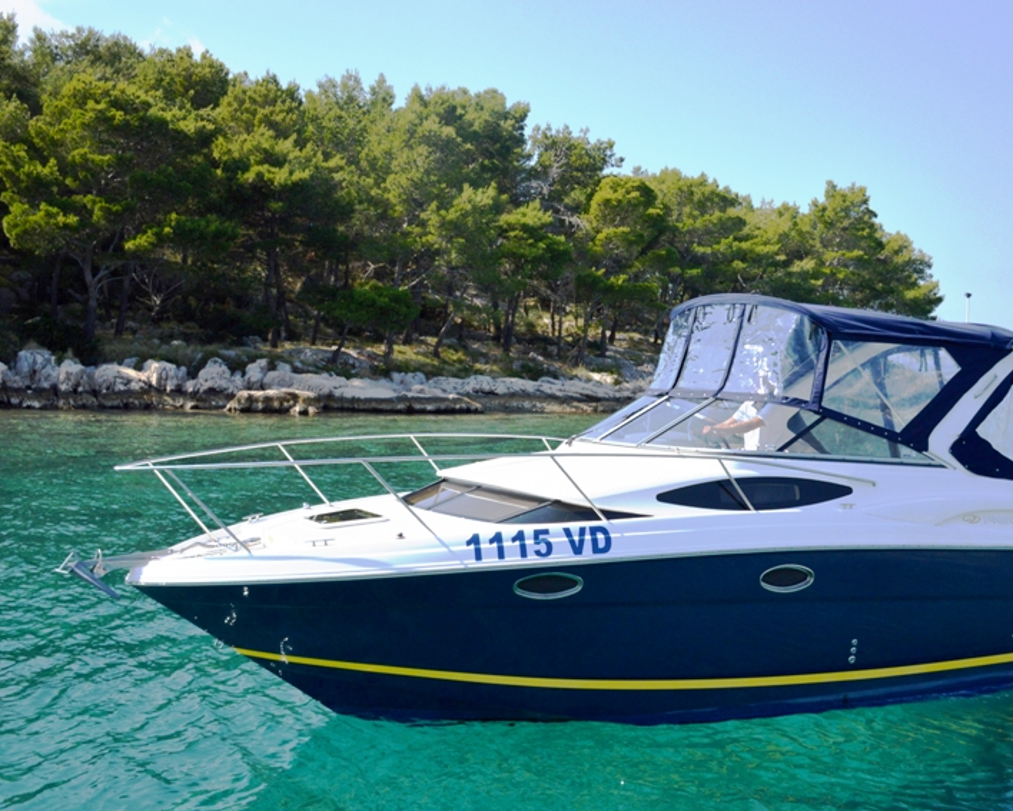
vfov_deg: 34.9
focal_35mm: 43
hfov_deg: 42.5
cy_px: 426
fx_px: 1290
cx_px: 635
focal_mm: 24
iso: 320
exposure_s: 1/4000
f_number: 3.8
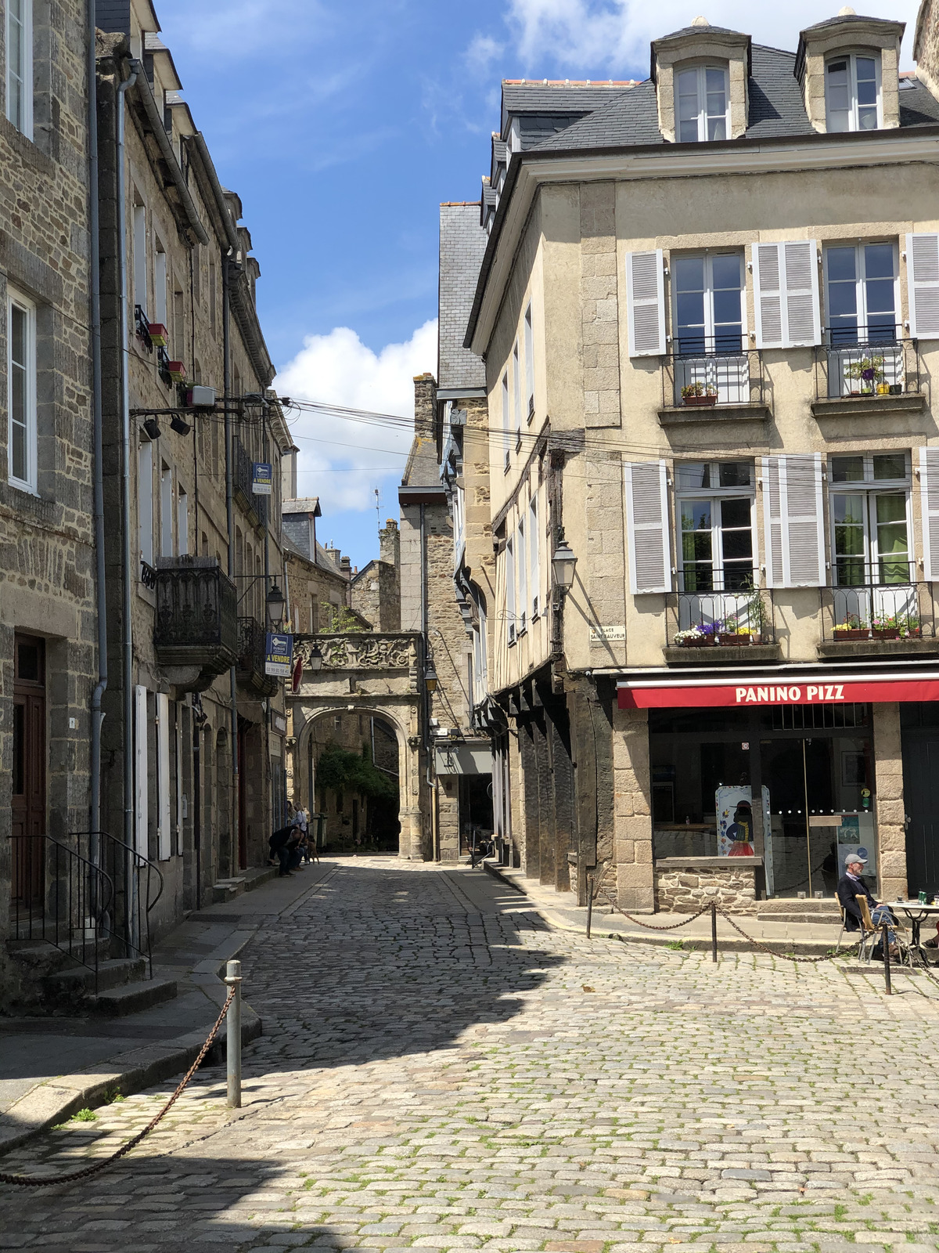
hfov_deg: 28.0
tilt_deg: +4.3
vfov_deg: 36.8
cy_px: 626
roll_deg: +1.3
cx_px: 470
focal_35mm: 52
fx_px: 1881
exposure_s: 1/883
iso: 16
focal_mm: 6
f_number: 2.4
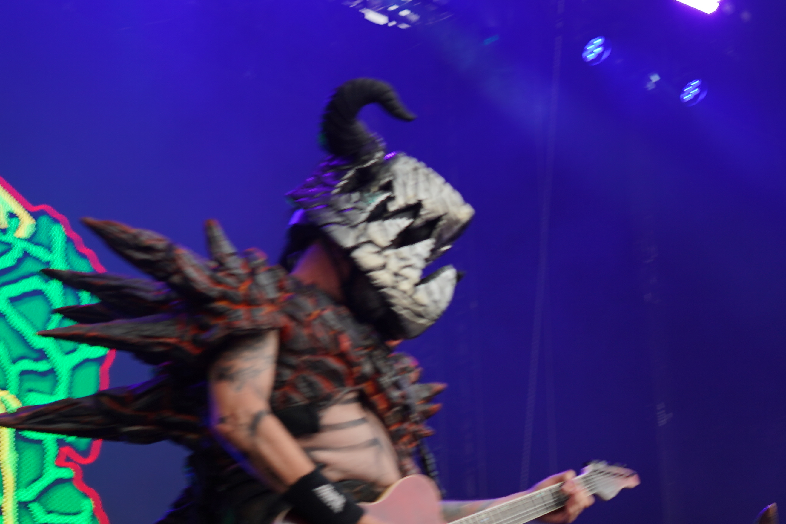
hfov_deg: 17.3
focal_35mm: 114
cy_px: 582
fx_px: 2489
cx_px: 870
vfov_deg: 11.8
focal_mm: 50
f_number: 4.5
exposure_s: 1/60
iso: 100
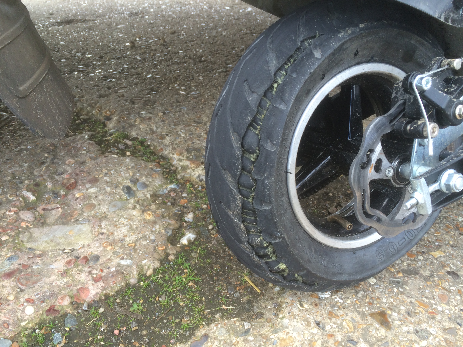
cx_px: 232
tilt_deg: -30.6
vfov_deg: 48.2
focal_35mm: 29
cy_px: 174
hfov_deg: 61.7
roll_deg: -1.4
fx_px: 388
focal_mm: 4.15
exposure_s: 1/100
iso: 40
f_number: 2.2
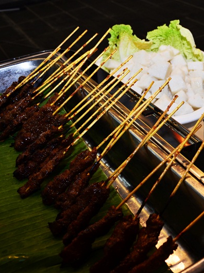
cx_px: 191
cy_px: 136
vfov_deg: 39.7
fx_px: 377
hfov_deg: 28.8
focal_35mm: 48
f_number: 7.1
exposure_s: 1/40
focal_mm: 22
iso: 200
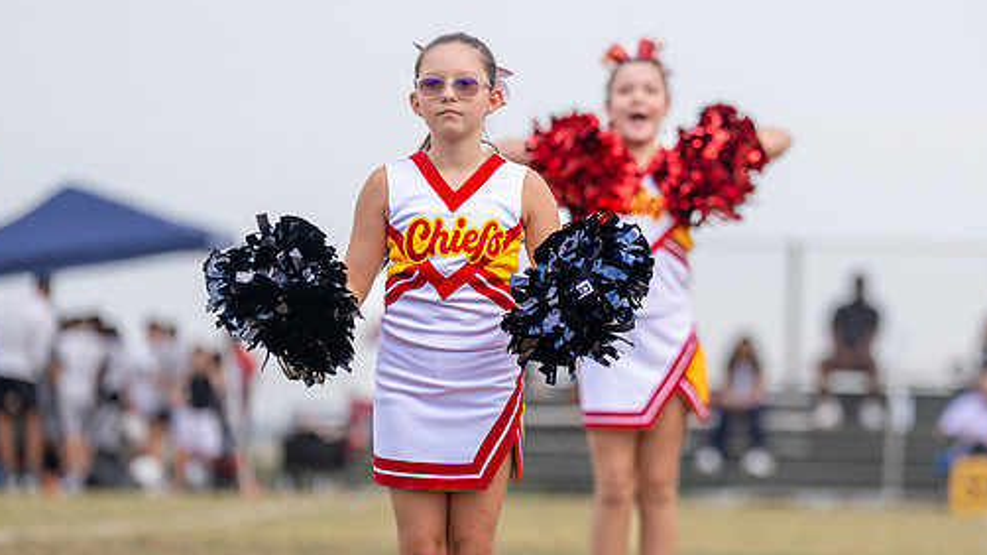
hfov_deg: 8.1
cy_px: 297
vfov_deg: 4.6
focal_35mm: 265
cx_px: 674
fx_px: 6933
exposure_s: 1/1600
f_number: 2.8
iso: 160
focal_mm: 156
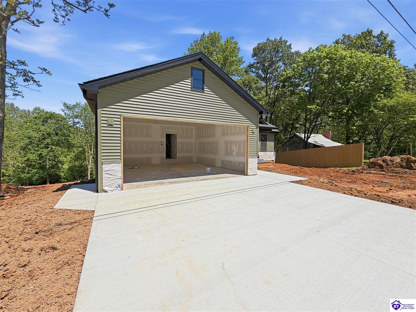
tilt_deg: -2.9
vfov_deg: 85.6
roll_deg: -0.4
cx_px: 208
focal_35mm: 14
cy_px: 156
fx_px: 168
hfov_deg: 102.1
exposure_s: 1/1656
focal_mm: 2.2
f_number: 2.2
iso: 20
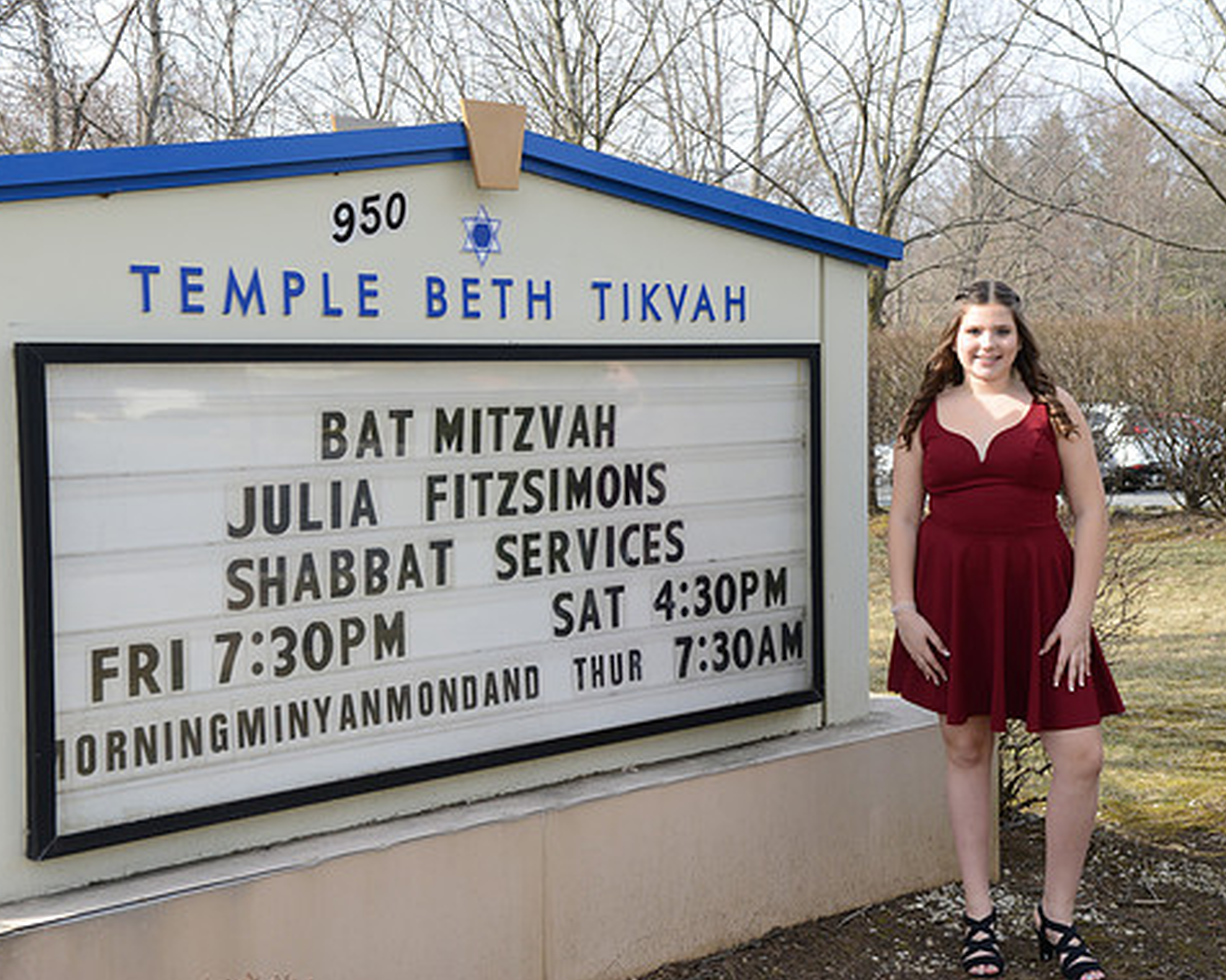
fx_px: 1996
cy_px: 489
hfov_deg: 34.1
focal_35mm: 55
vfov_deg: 27.6
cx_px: 689
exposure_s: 1/250
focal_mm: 48
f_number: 10
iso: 500
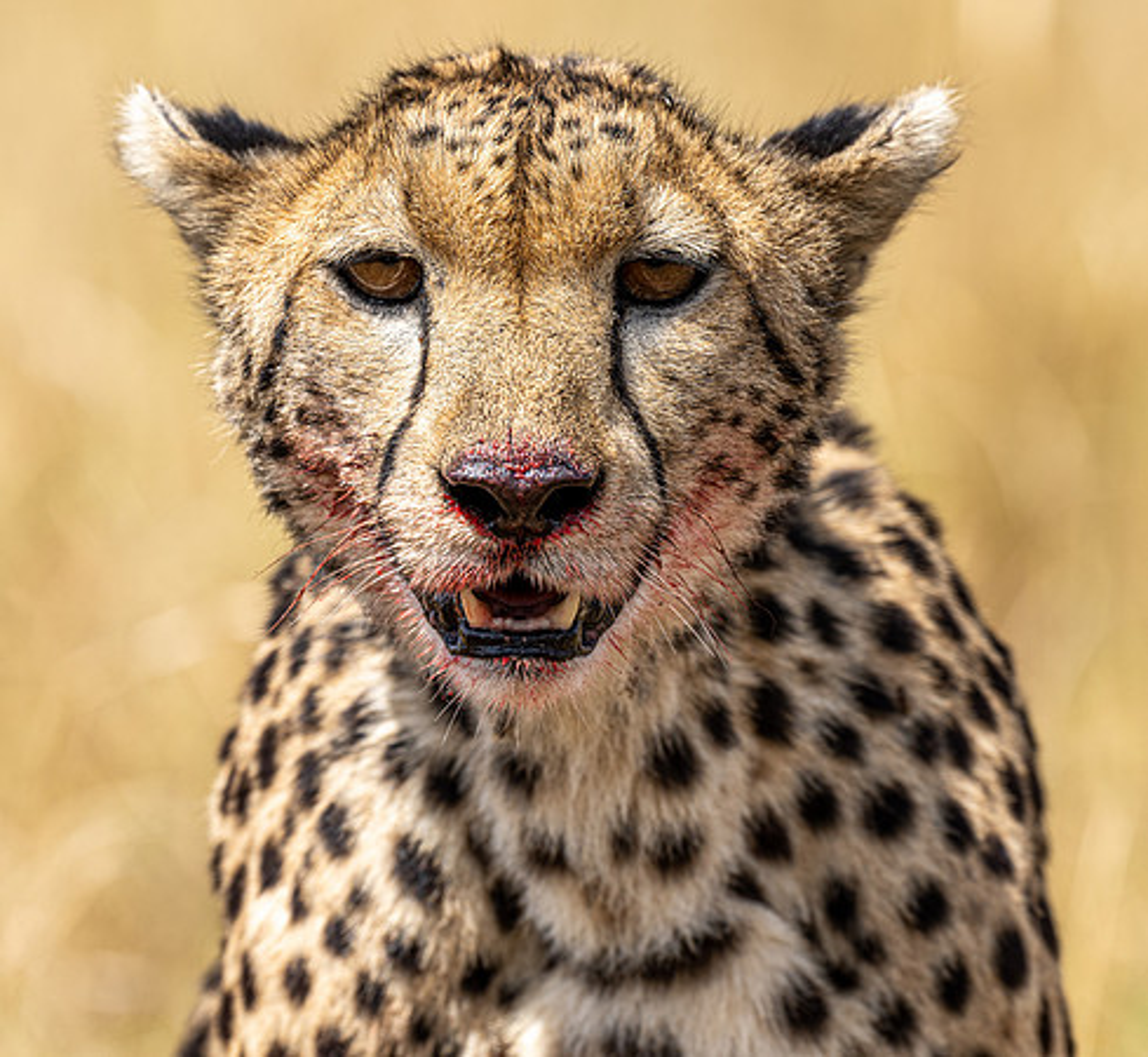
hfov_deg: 2.0
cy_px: 400
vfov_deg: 1.8
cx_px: 515
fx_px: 32801
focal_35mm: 910
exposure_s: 1/400
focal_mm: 600
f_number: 6.3
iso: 100
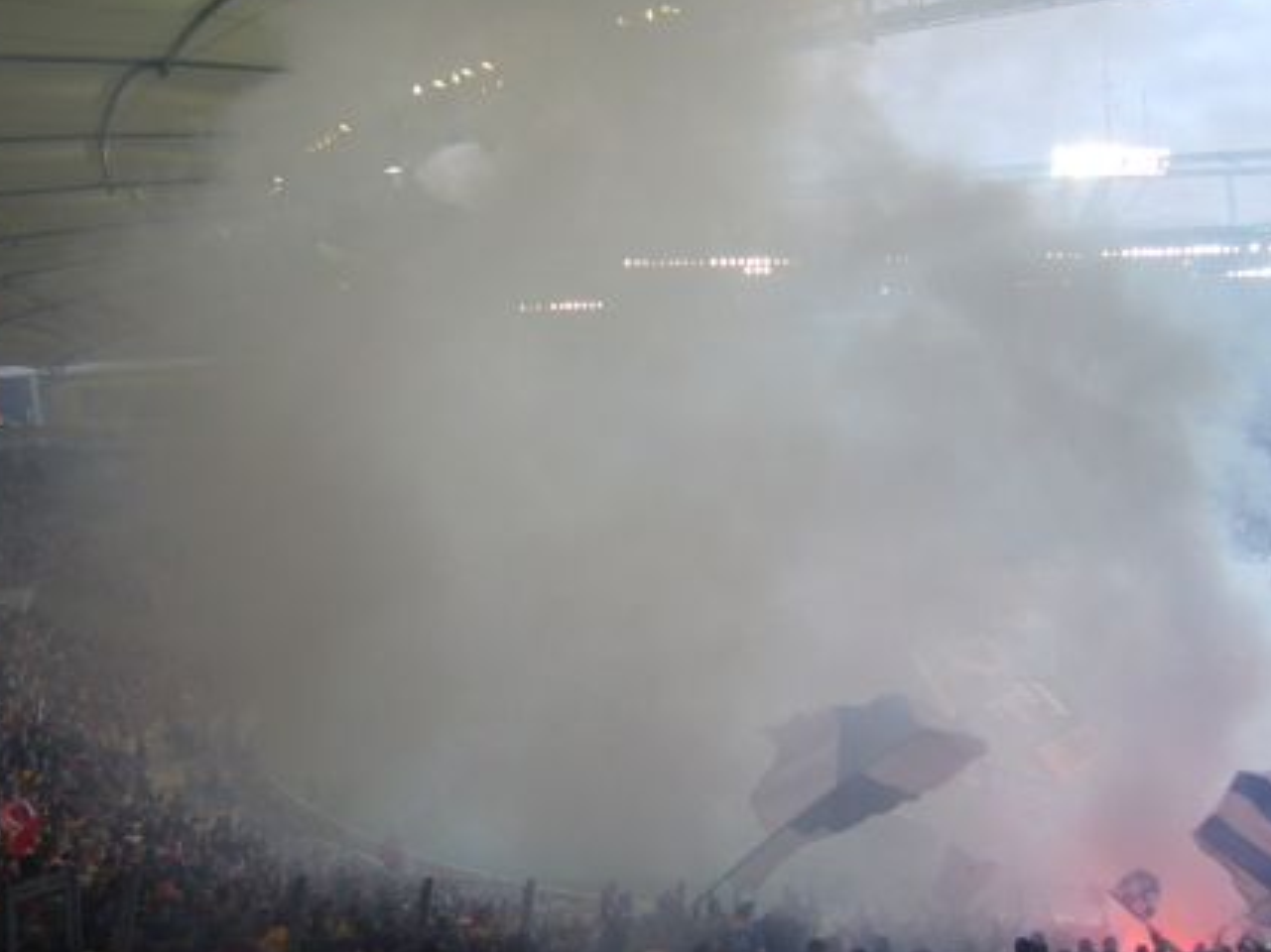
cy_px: 424
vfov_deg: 35.1
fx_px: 1505
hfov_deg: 45.8
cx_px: 604
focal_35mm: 41
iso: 80
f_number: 2.8
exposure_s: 1/50
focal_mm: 5.8
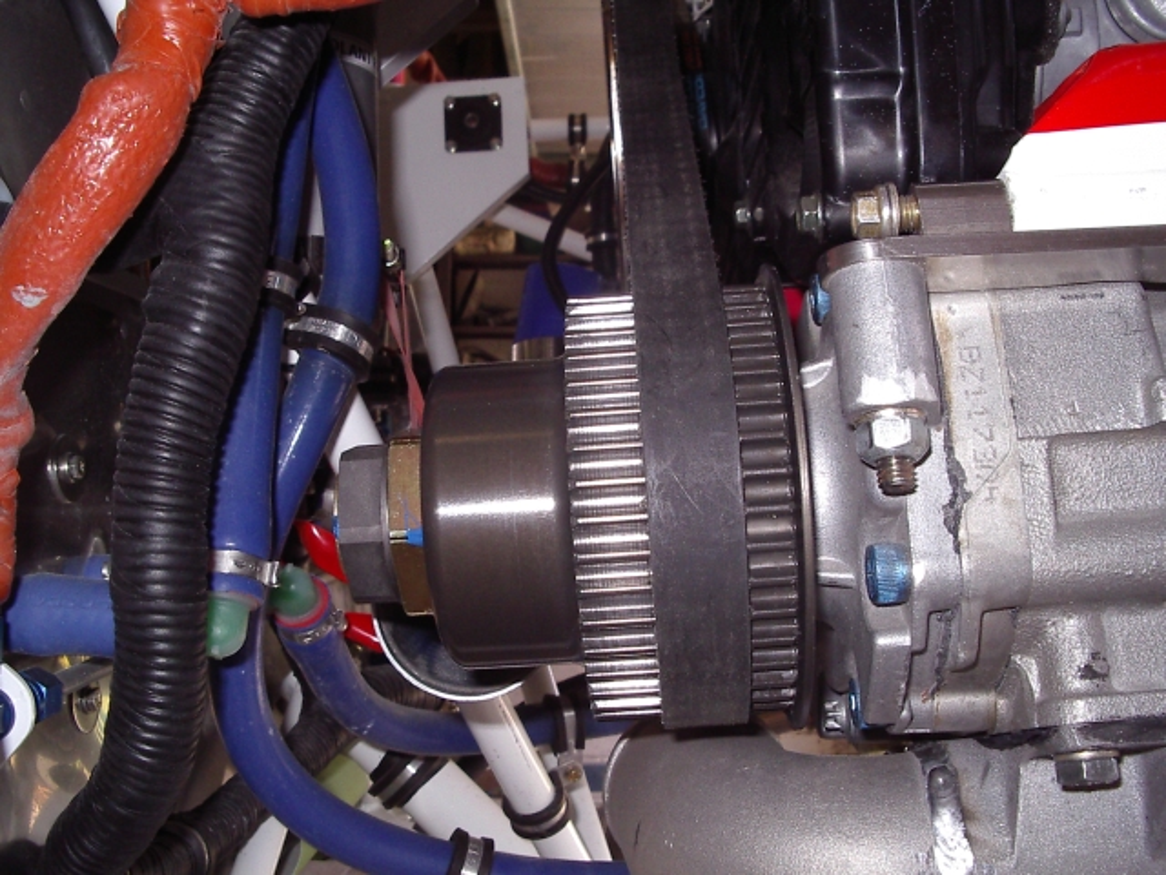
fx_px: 1280
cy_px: 438
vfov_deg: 37.7
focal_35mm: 38
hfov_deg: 49.0
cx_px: 583
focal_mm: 5.8
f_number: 4.8
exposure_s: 1/60
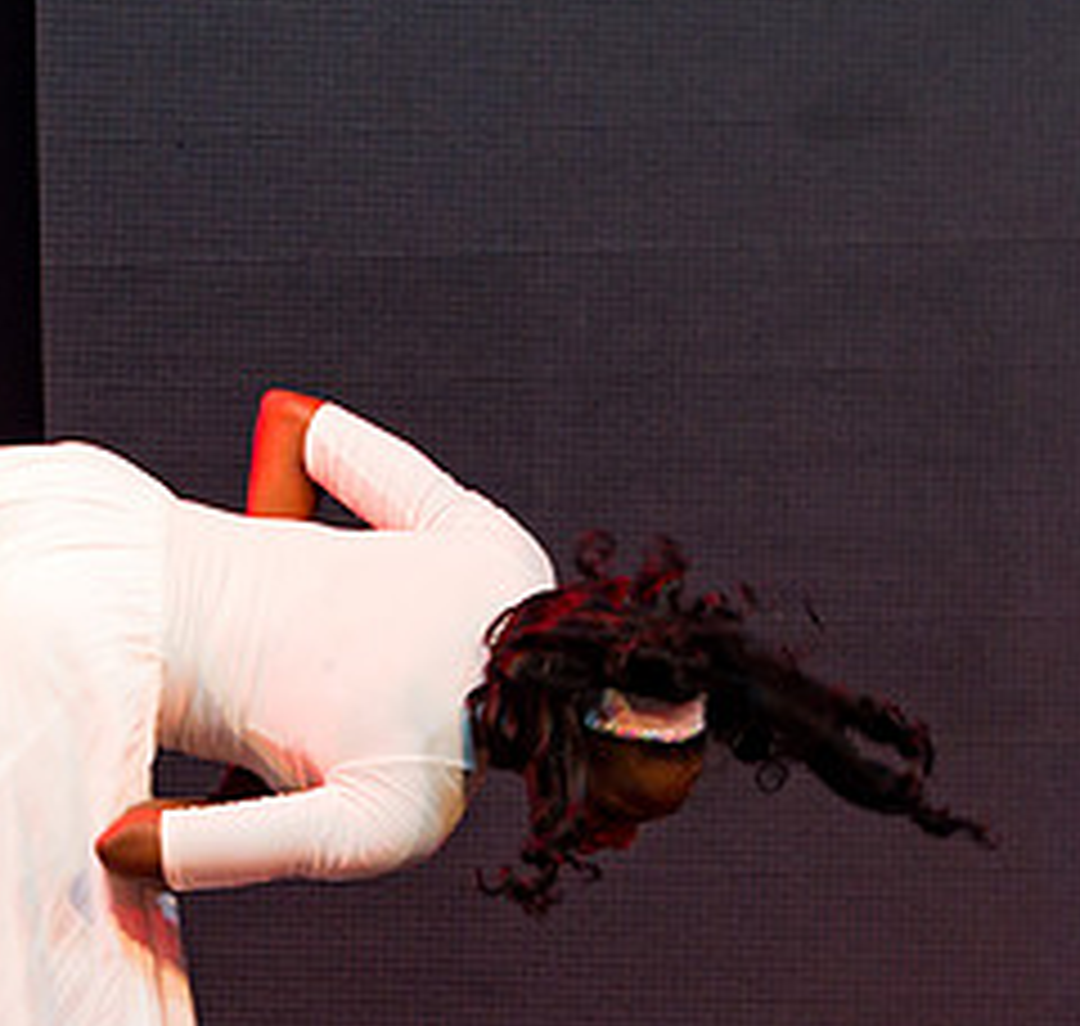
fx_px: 12394
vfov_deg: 4.7
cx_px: 461
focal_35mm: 360
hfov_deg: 5.0
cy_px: 623
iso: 3200
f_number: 5
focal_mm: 105
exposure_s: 1/160
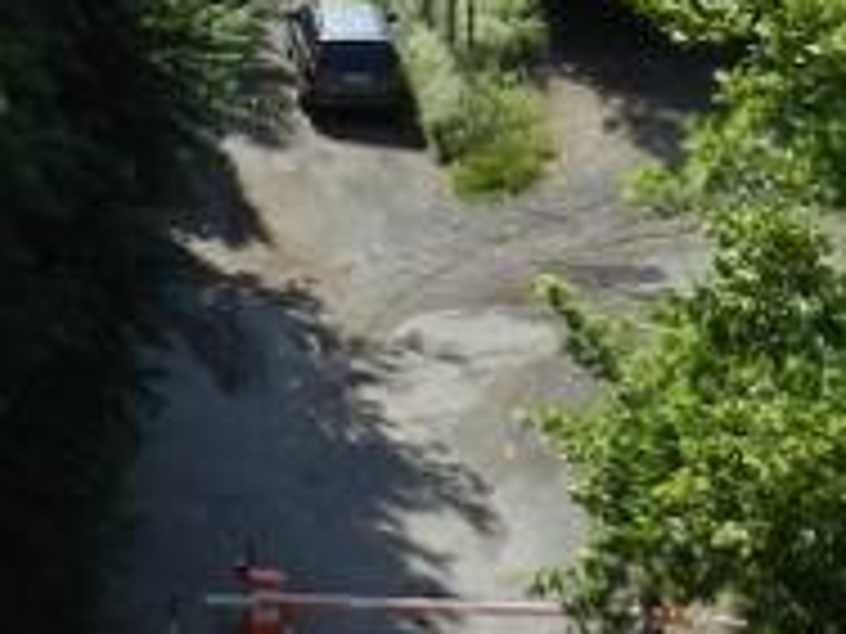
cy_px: -423
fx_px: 2395
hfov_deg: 18.1
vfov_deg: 13.8
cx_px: -369
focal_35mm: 98
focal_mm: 4
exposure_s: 1/800
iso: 160
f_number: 4
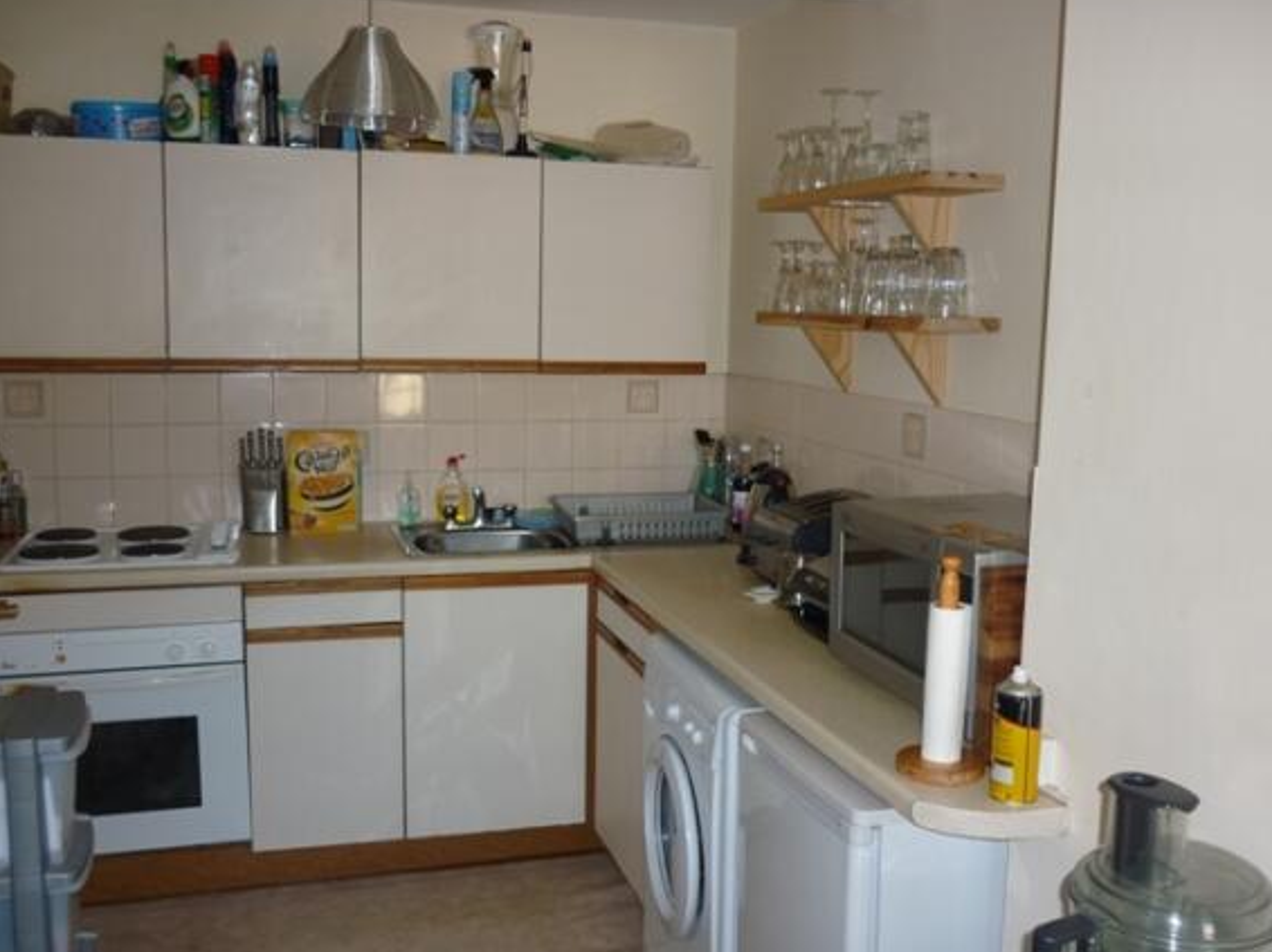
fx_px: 1249
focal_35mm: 34
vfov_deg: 41.8
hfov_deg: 54.0
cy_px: 473
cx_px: 651
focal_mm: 5.5
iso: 100
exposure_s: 1/30
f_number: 2.8
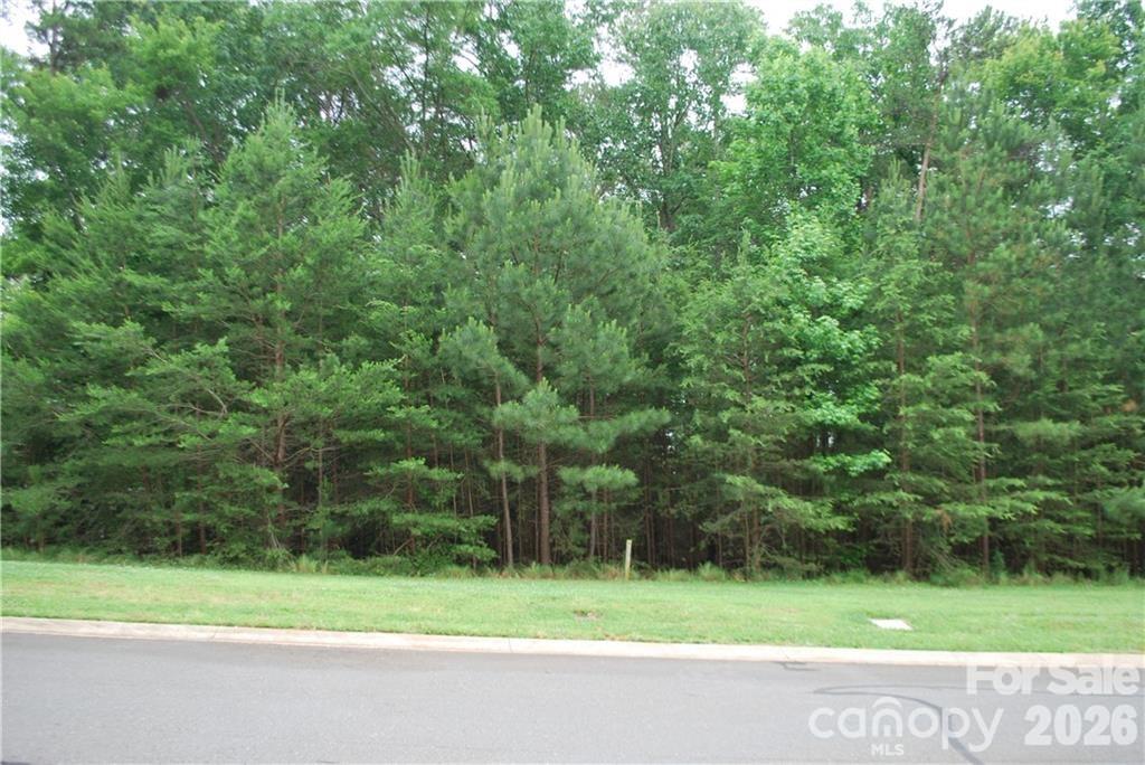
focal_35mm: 30
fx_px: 955
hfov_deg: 61.9
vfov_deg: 43.7
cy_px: 382
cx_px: 572
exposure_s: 1/60
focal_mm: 20
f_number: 4
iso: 100
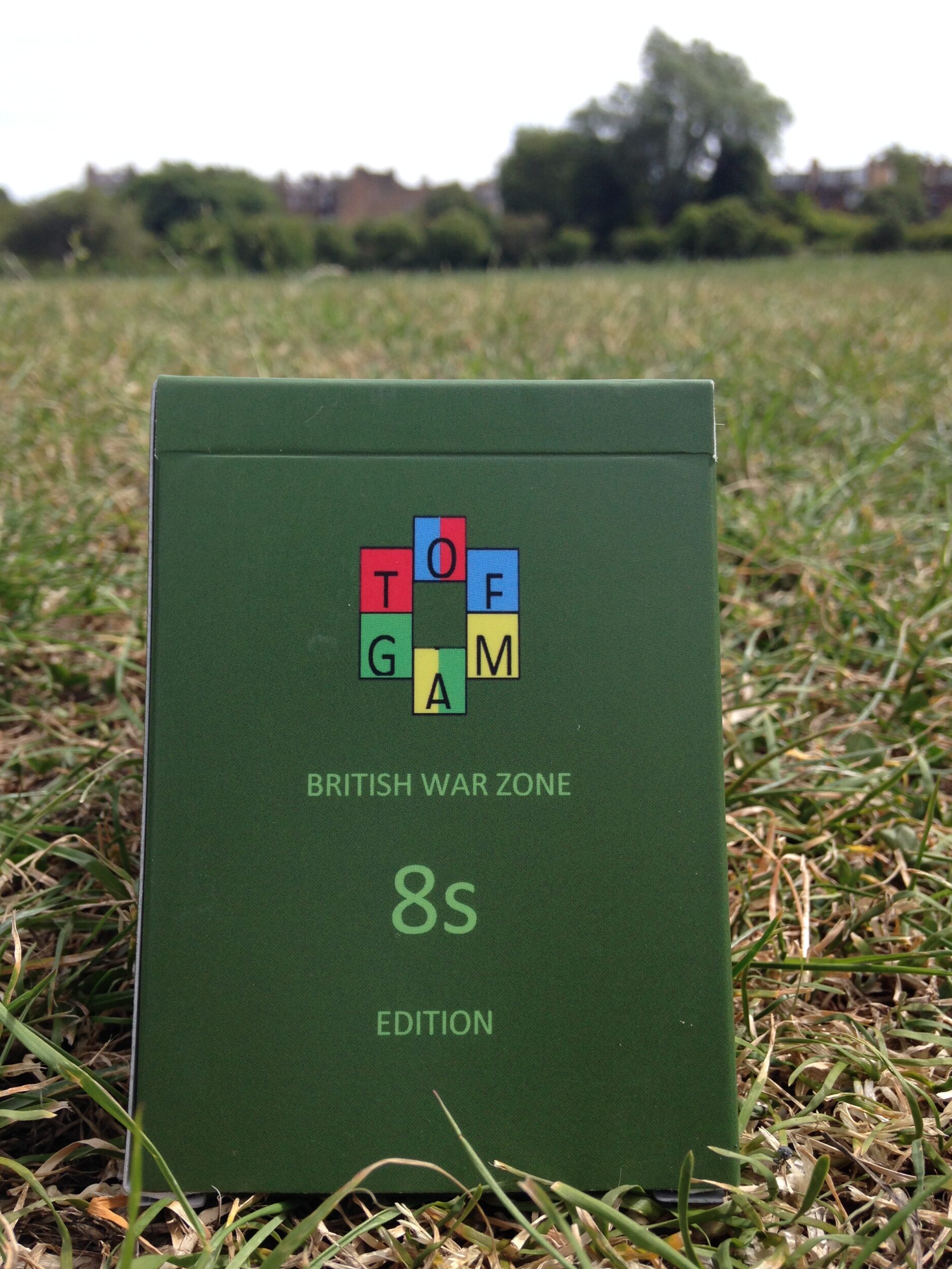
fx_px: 1247
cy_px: 646
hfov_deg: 41.8
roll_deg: +1.5
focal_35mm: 34
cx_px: 464
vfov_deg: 54.0
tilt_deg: -17.7
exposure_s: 1/968
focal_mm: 4.12
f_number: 2.4
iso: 50
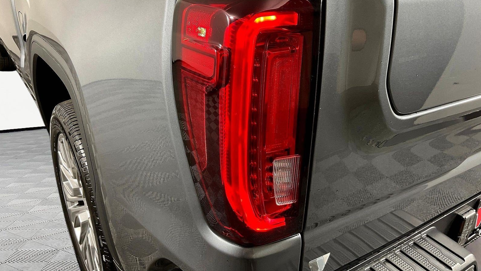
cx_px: 242
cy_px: 111
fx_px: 408
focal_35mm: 32
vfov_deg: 36.6
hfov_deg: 61.0
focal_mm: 3
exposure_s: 1/60
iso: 64
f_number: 1.8
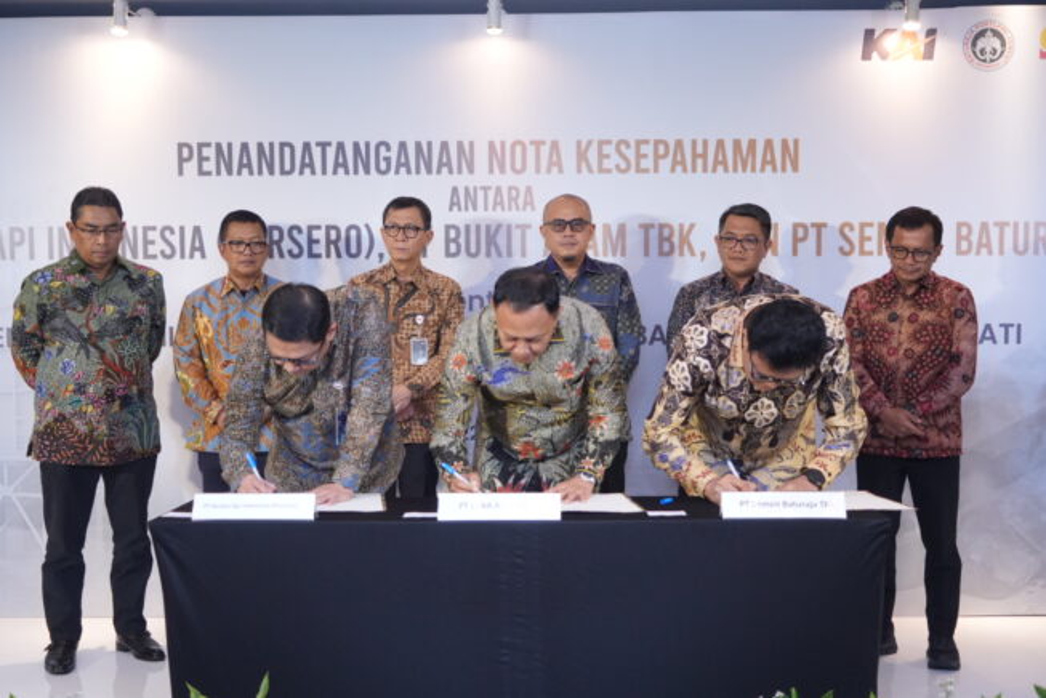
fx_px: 1221
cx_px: 523
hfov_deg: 46.4
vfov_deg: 31.9
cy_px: 349
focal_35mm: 42
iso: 3200
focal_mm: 42
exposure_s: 1/200
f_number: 4.5
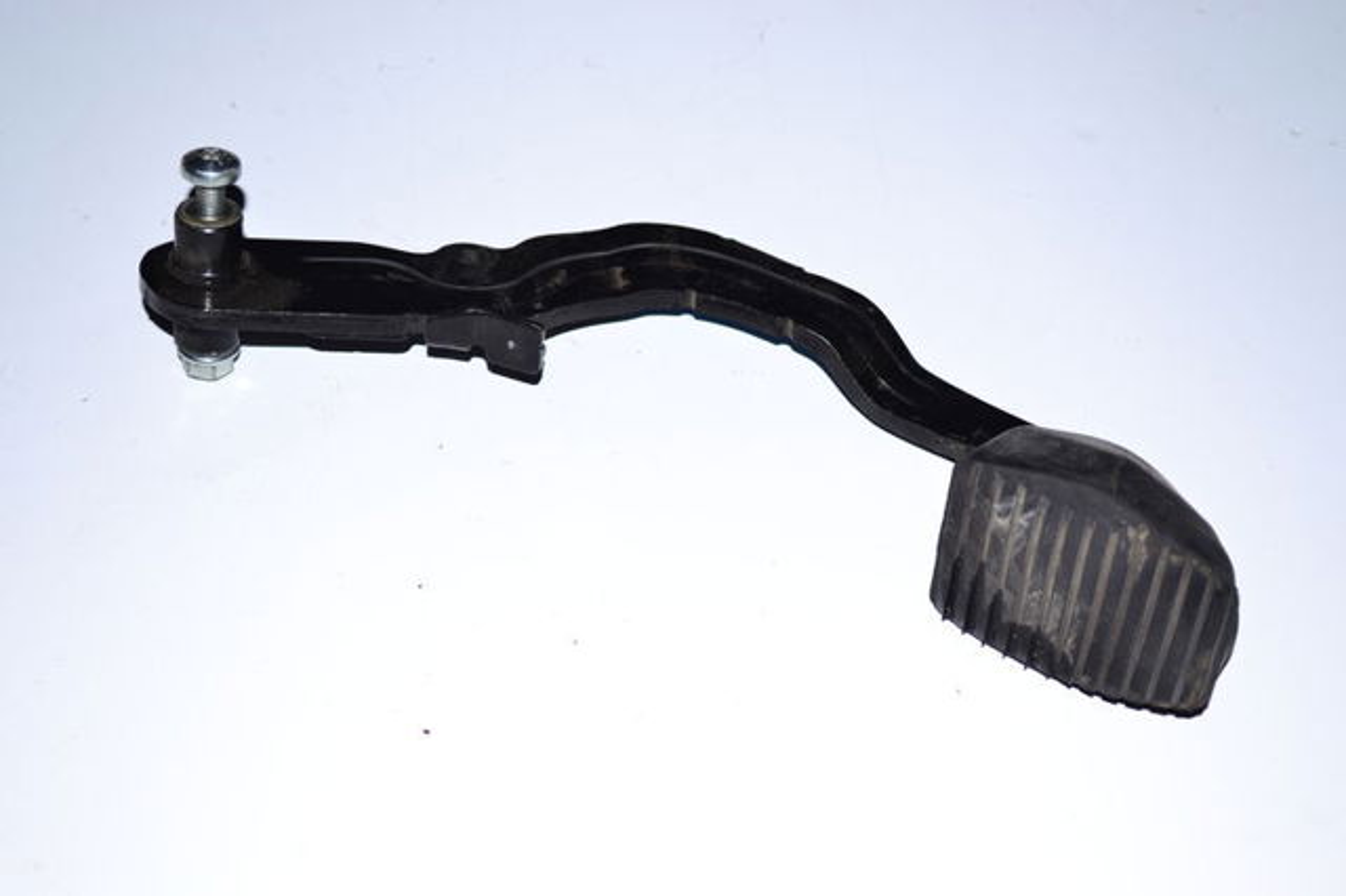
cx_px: 673
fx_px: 2242
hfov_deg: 33.4
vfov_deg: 22.6
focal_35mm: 60
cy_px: 448
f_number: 5.6
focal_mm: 40
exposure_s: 1/200
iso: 100
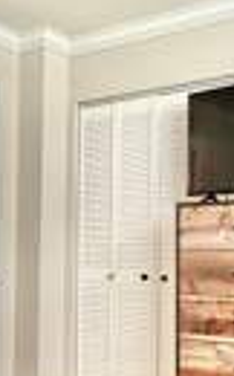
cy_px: 231
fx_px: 562
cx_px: 170
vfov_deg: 36.7
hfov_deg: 23.3
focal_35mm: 55
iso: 500
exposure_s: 1/60
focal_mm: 2.22
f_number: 2.2
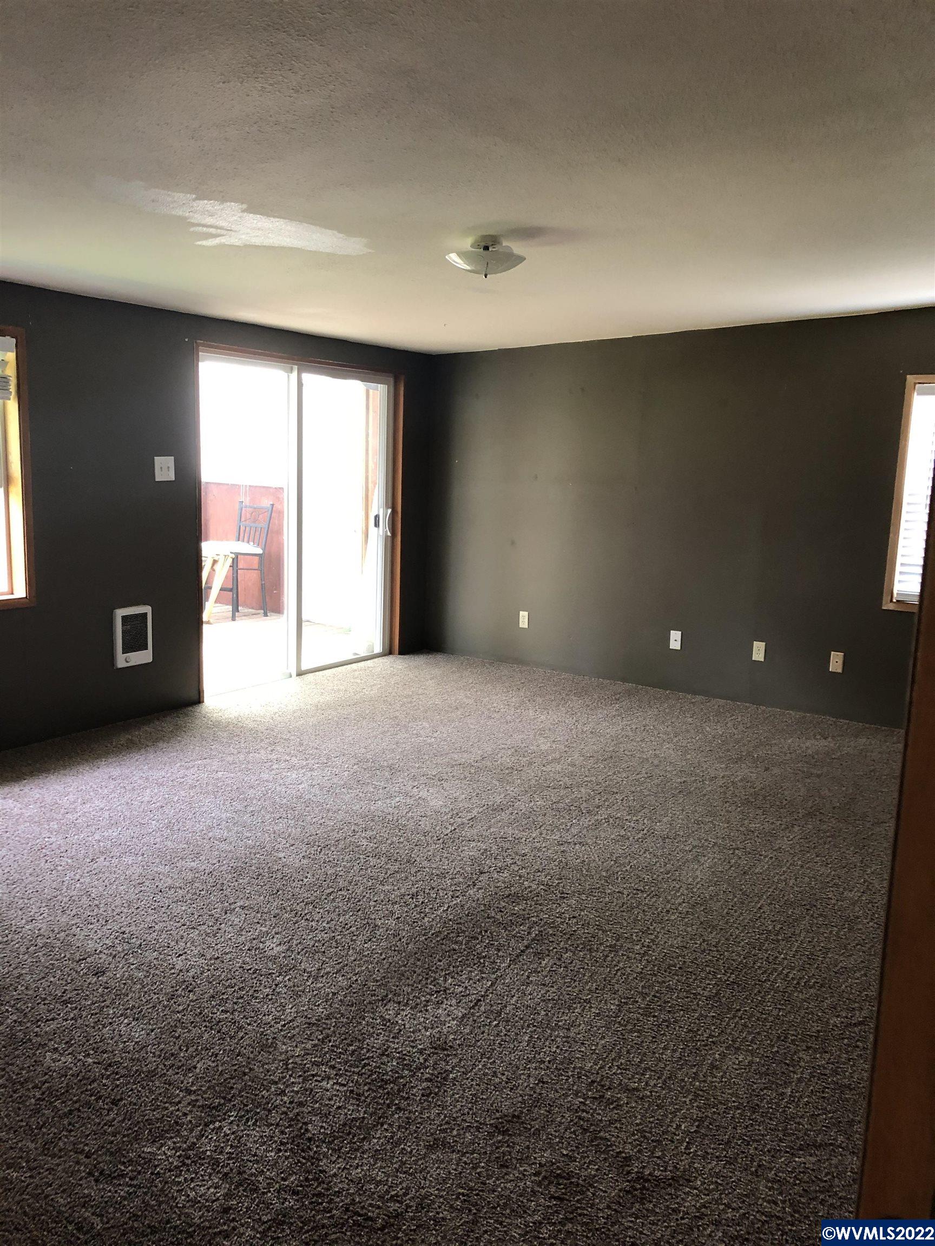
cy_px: 623
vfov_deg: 63.4
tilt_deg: -9.0
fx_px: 1008
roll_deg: -1.7
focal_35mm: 28
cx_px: 468
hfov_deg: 49.7
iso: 64
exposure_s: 1/15
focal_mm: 4
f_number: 1.8
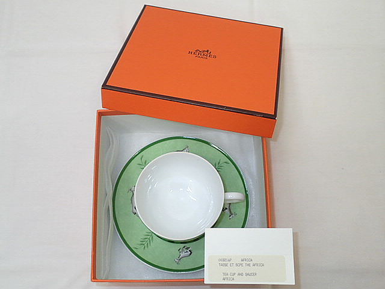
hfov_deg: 43.9
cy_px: 144
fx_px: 478
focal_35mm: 43
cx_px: 192
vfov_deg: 33.6
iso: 200
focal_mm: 7.86
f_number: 2.9
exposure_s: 1/80
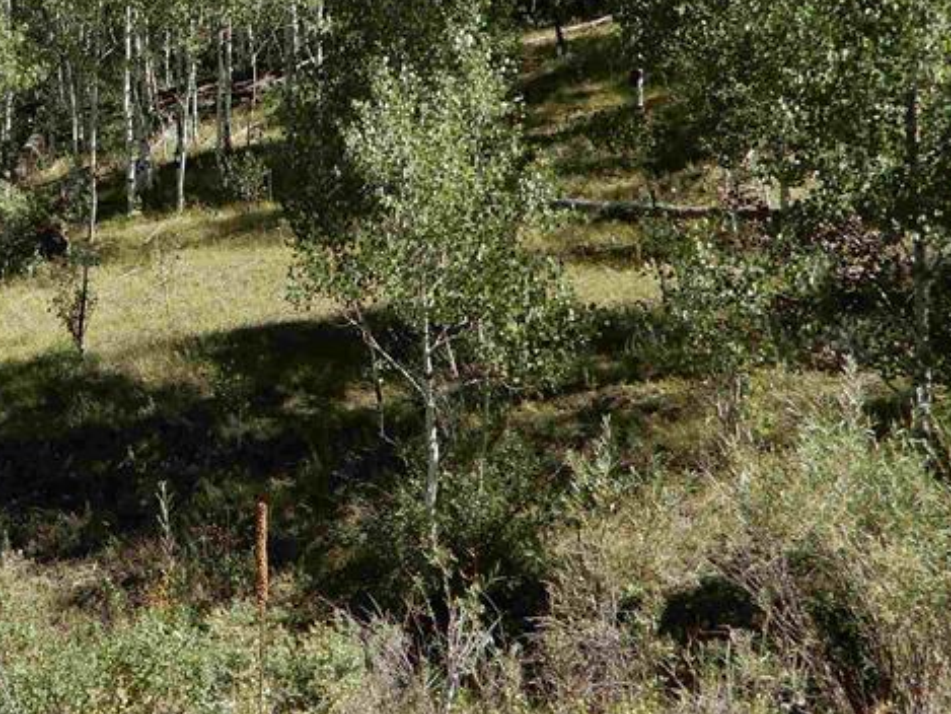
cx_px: 4
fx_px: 2281
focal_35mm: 83
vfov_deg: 17.3
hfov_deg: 22.6
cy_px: -26
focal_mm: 6.8
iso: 80
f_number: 4
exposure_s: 1/400
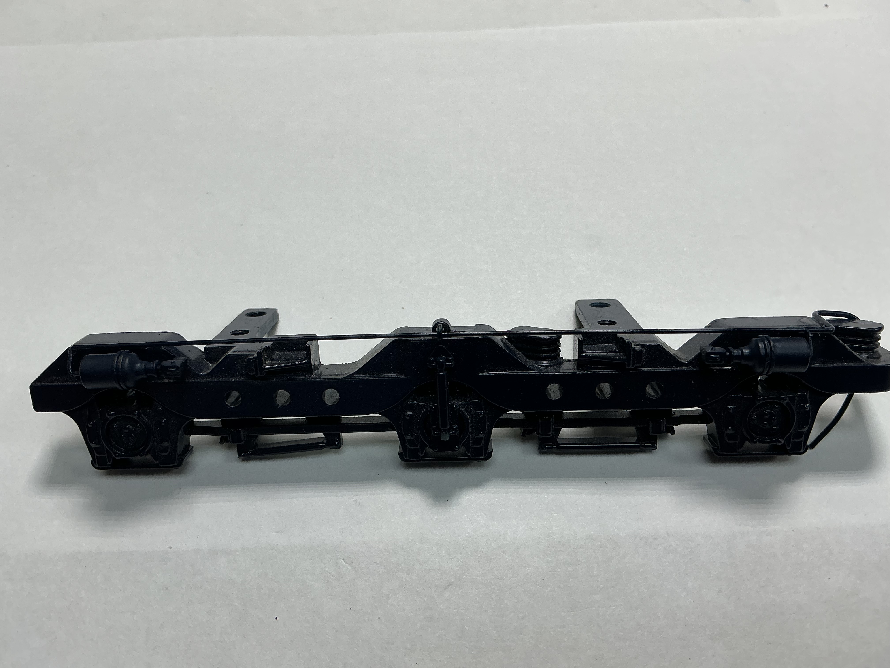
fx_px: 746
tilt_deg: -58.4
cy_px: 334
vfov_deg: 48.2
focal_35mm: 29
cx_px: 445
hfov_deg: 61.7
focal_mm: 3
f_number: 1.8
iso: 20
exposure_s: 1/202
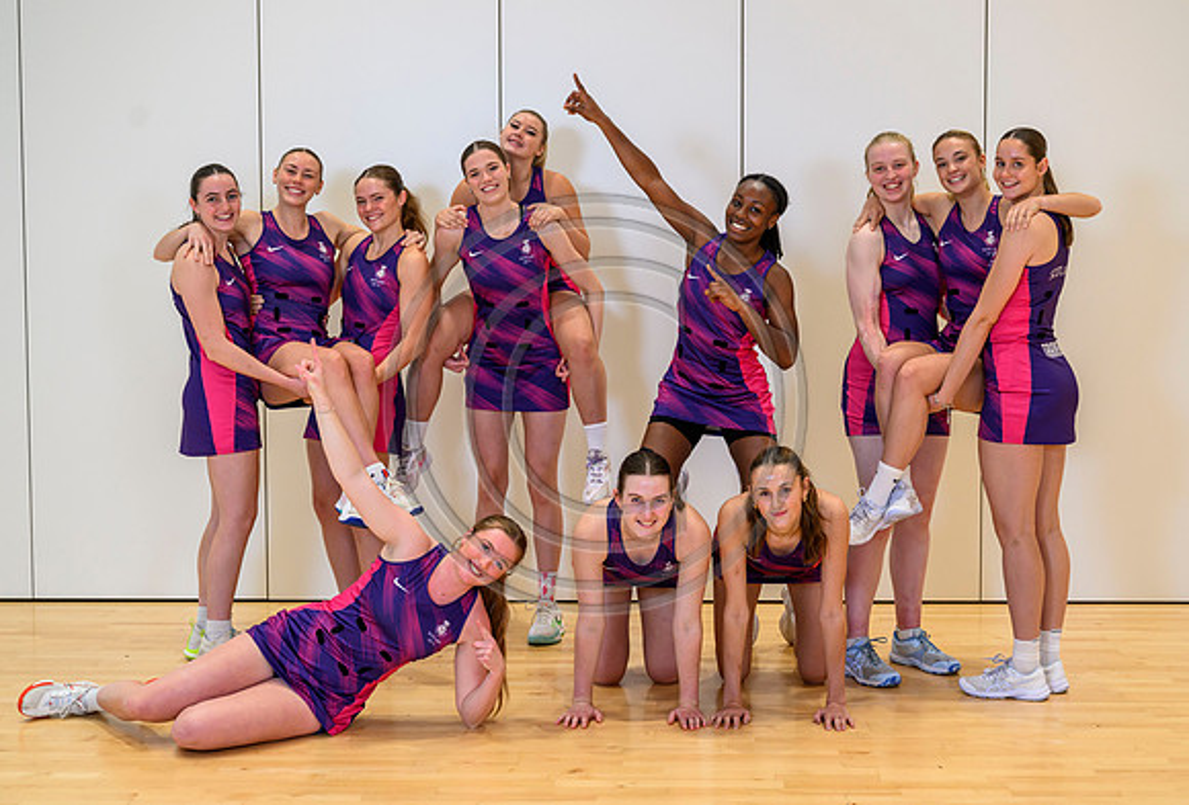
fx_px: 1786
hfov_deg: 36.8
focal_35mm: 54
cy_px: 376
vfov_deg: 25.4
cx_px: 647
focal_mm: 48
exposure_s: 1/160
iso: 1600
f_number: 4.5
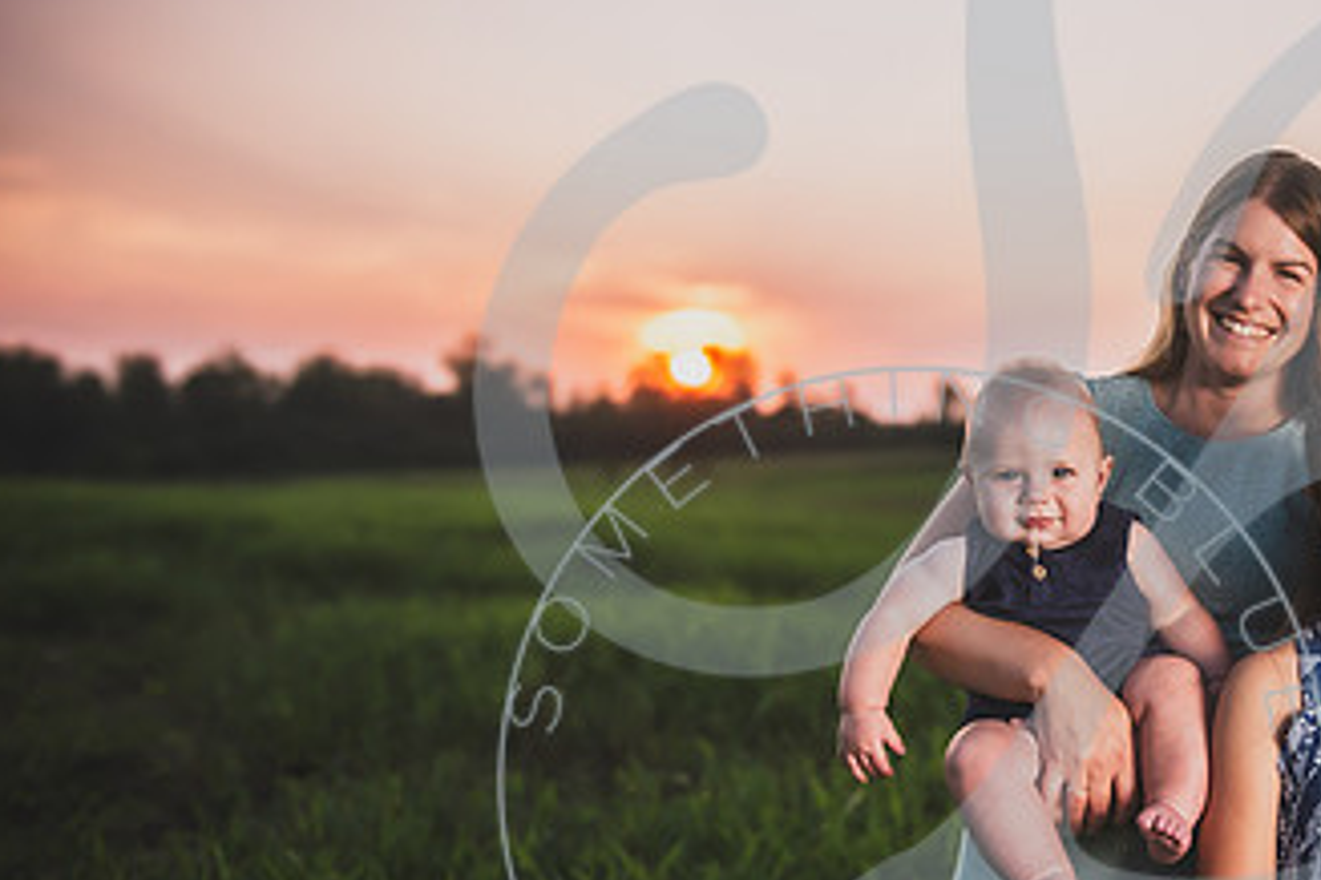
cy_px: 442
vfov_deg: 24.6
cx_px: 1115
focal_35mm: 55
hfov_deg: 34.8
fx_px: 2018
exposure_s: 1/1000
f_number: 2.8
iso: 200
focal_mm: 31
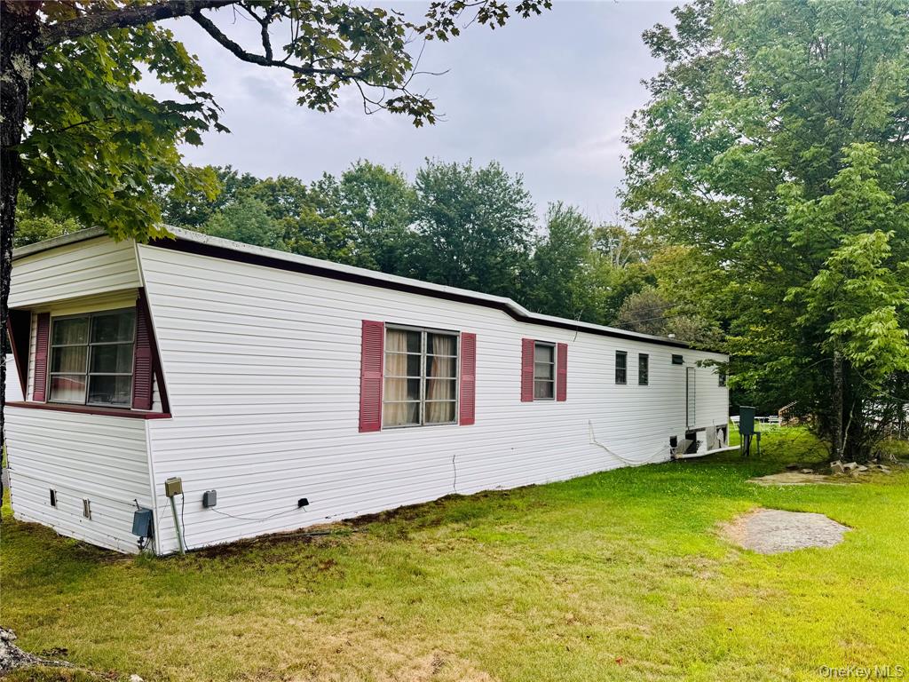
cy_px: 341
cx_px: 454
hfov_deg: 71.6
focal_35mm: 24
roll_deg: -1.6
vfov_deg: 56.8
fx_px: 630
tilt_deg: +2.1
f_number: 1.78
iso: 80
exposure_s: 1/349
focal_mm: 6.76
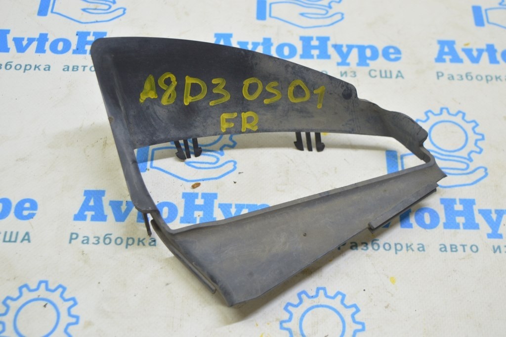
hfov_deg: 36.9
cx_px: 253
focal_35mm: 54
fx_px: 758
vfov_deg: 25.0
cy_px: 168
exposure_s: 1/20
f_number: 5.6
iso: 400
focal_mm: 36
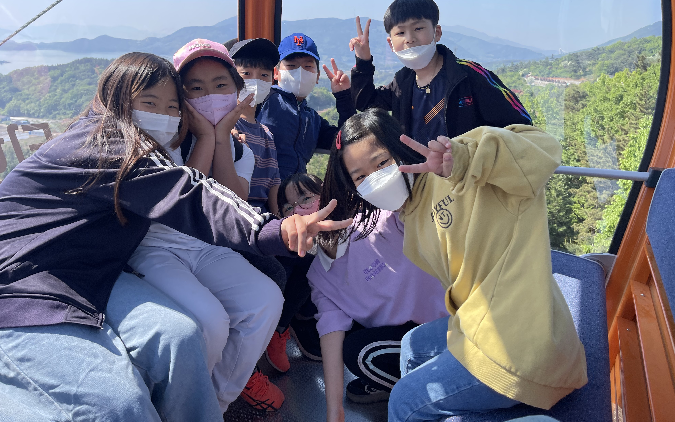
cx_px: 334
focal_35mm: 28
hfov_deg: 66.5
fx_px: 515
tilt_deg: -15.1
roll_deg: -1.3
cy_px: 165
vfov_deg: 44.3
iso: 32
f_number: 1.6
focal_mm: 5.1
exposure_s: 1/676
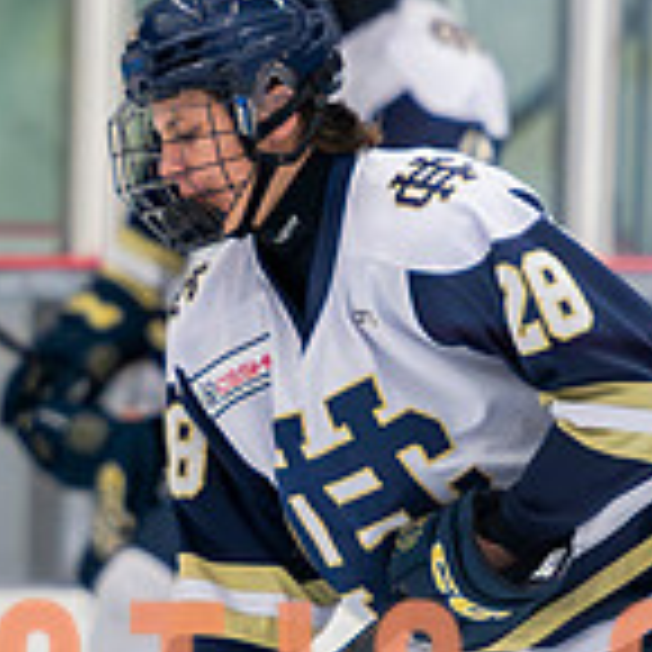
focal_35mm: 940
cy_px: 713
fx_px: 20031
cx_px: 265
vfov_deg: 1.9
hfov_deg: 1.9
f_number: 3.2
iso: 2000
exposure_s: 1/640
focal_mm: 170
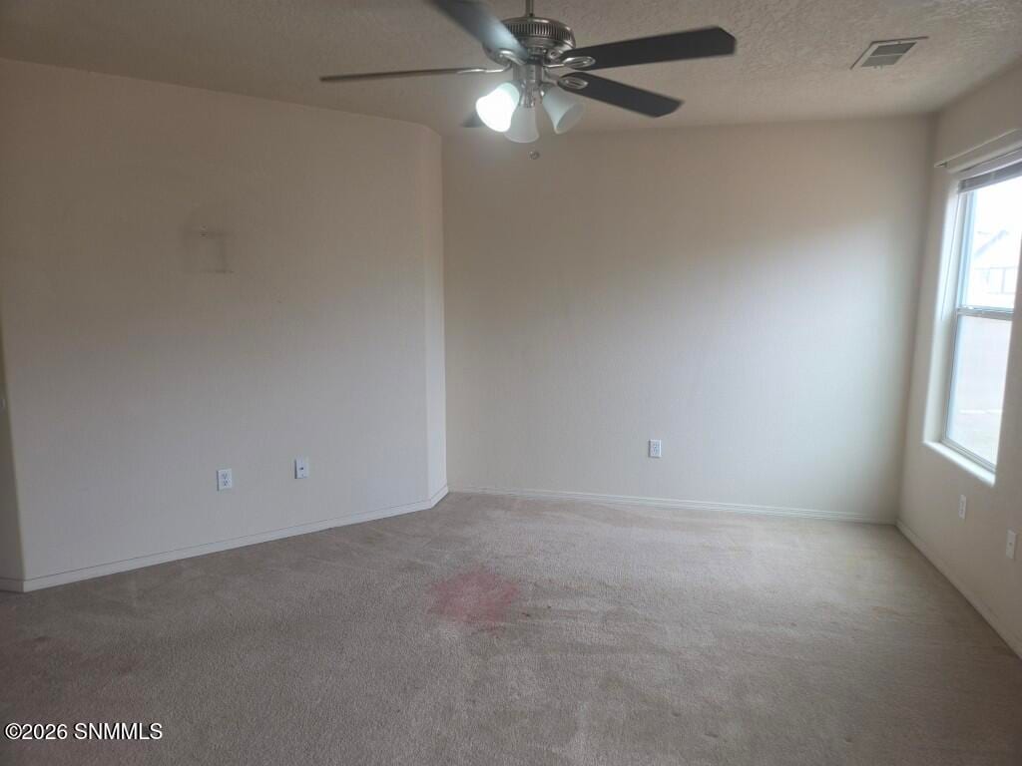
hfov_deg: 73.9
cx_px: 511
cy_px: 383
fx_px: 679
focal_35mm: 23
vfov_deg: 58.9
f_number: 1.8
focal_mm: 5.4
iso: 50
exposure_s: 1/120
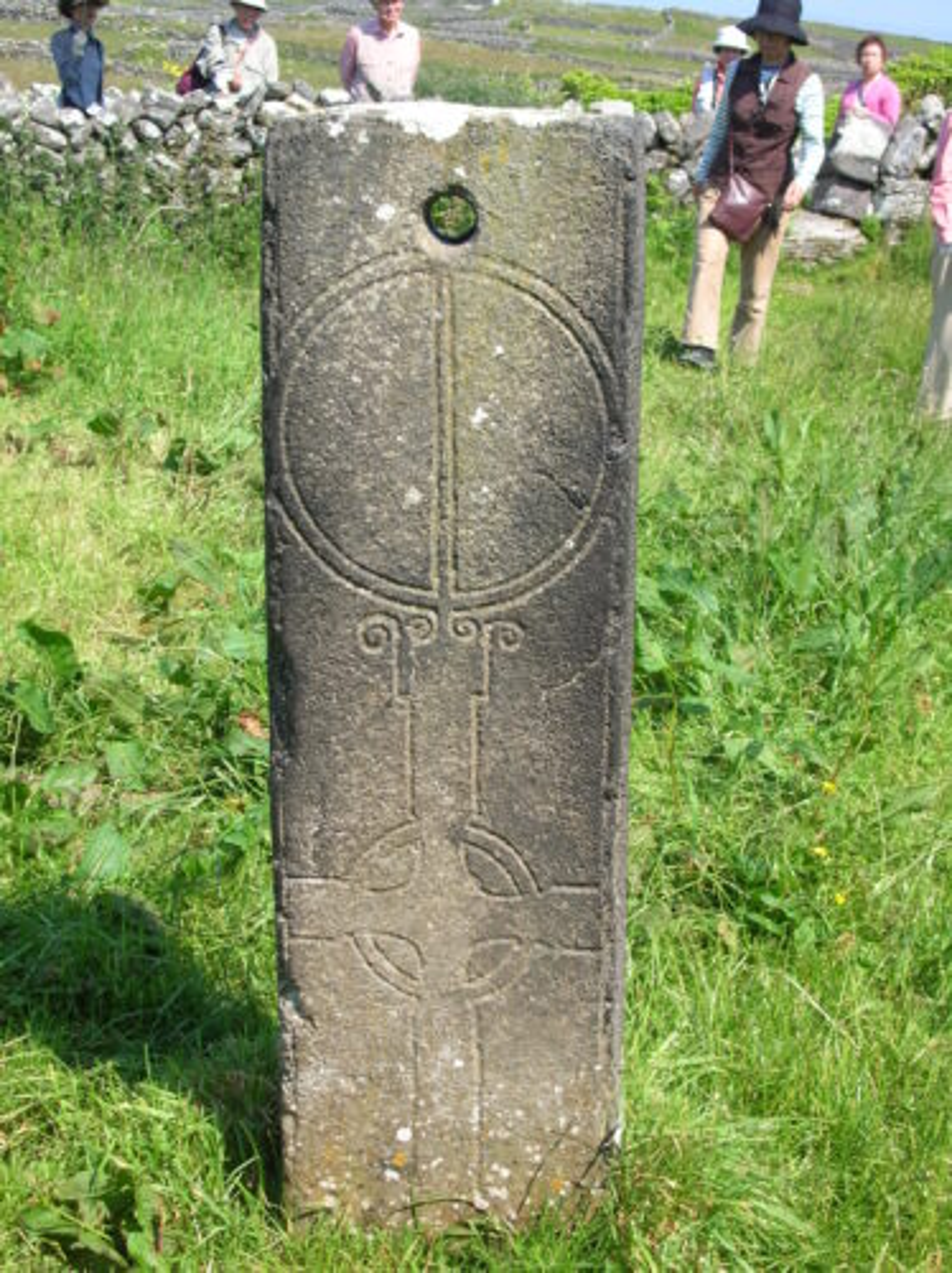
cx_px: 476
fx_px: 2277
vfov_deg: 31.2
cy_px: 636
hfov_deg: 23.6
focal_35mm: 62
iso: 50
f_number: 3.6
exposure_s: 1/321
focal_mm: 10.2
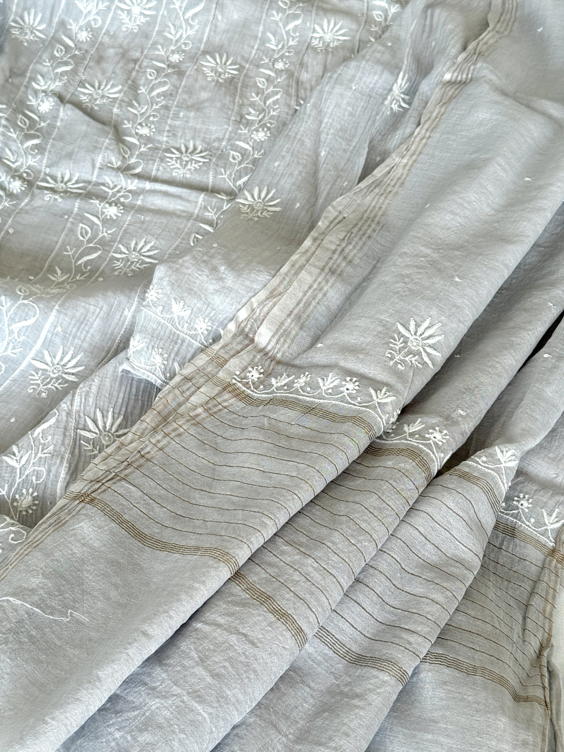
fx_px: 1043
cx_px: 282
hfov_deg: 30.3
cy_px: 376
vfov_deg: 39.7
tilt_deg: -52.0
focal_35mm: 48
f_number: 1.78
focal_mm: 6.76
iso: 80
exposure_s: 1/153
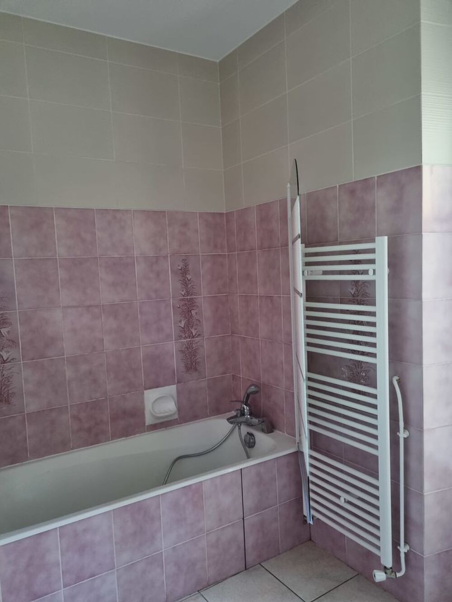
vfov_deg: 67.3
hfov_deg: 53.1
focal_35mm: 26
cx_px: 226
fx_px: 453
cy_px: 301
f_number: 1.8
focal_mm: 5.4
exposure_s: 1/25
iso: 640
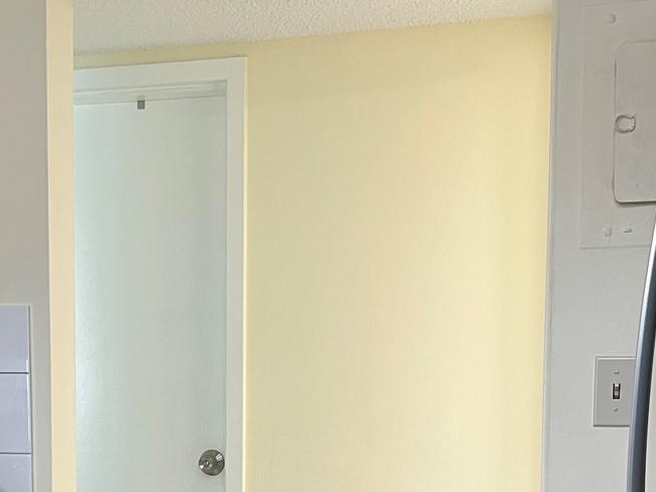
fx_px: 1213
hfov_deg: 30.1
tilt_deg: -3.6
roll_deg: -0.1
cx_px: 240
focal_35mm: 64
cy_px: 496
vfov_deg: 22.1
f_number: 1.5
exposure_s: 1/60
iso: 100
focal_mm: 5.7
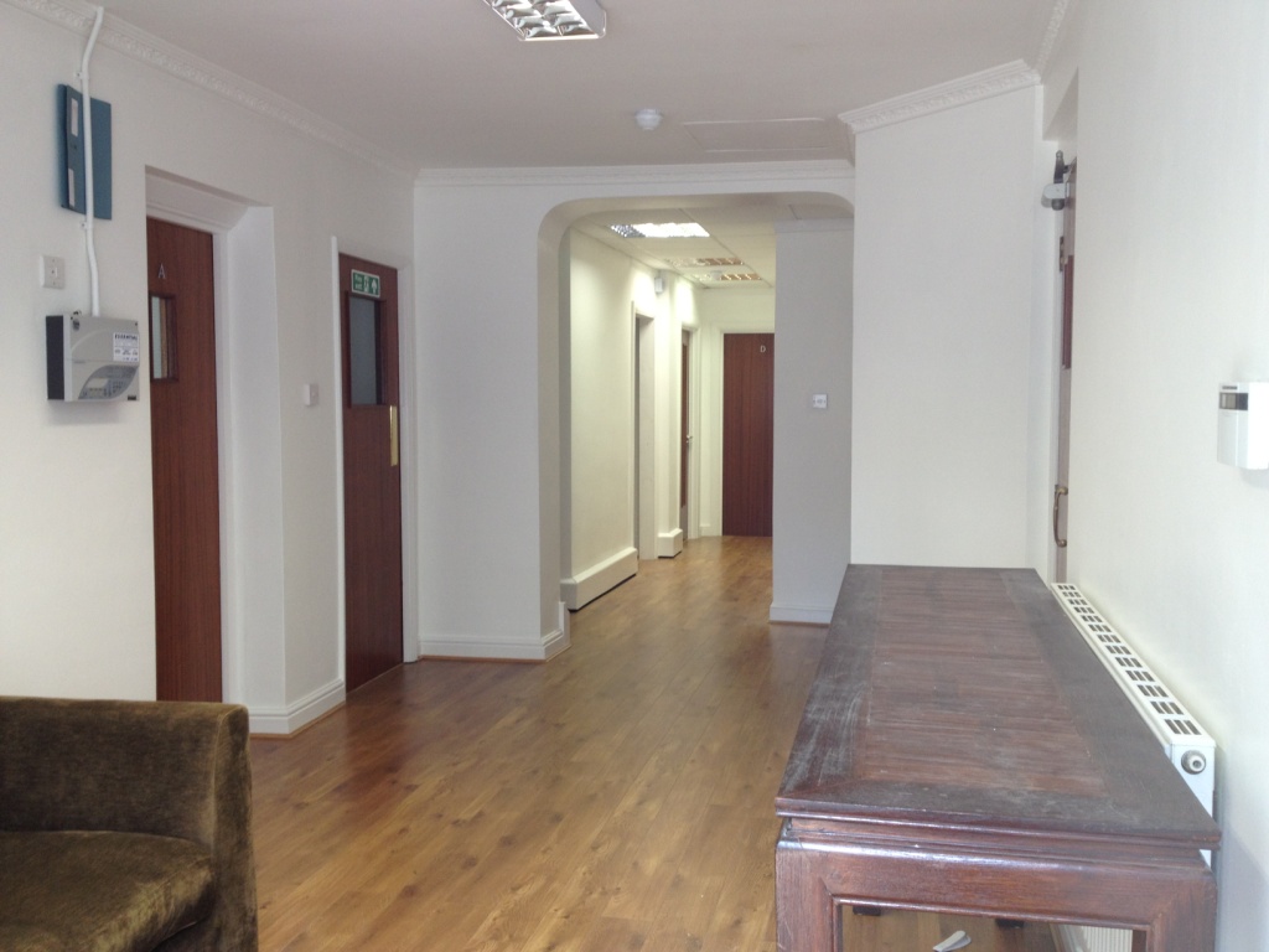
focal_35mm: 35
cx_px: 634
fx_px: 1283
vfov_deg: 40.7
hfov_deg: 52.6
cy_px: 476
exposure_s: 1/33
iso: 64
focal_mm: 4.28
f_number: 2.4
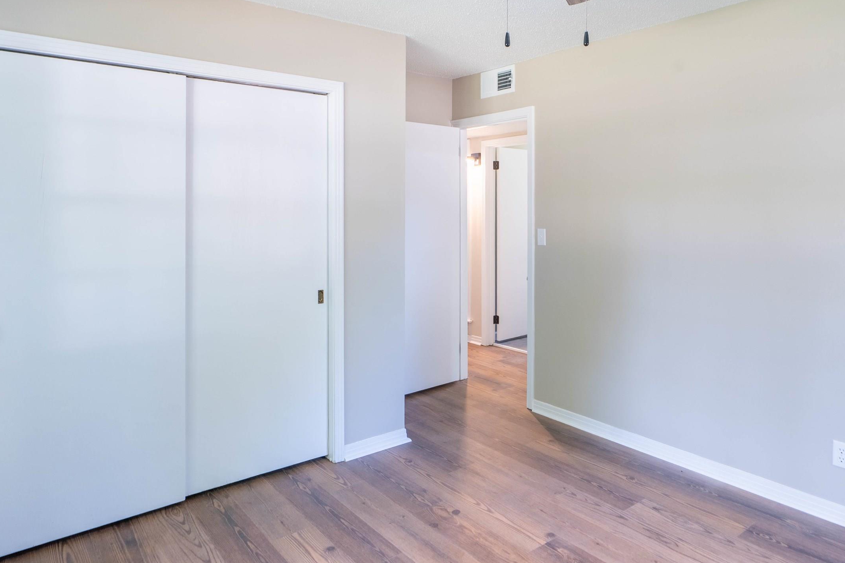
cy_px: 230
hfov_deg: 76.0
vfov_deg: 54.8
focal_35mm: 23
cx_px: 454
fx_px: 540
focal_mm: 16
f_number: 8
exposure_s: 1/80
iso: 100
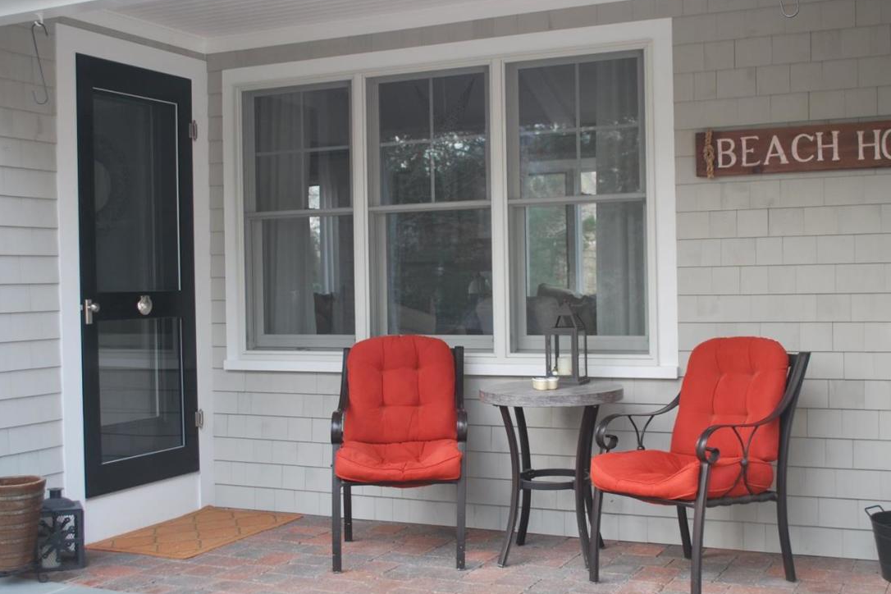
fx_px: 1138
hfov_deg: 42.7
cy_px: 286
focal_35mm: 46
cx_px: 497
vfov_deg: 29.2
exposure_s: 1/60
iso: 200
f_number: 4.2
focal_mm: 26
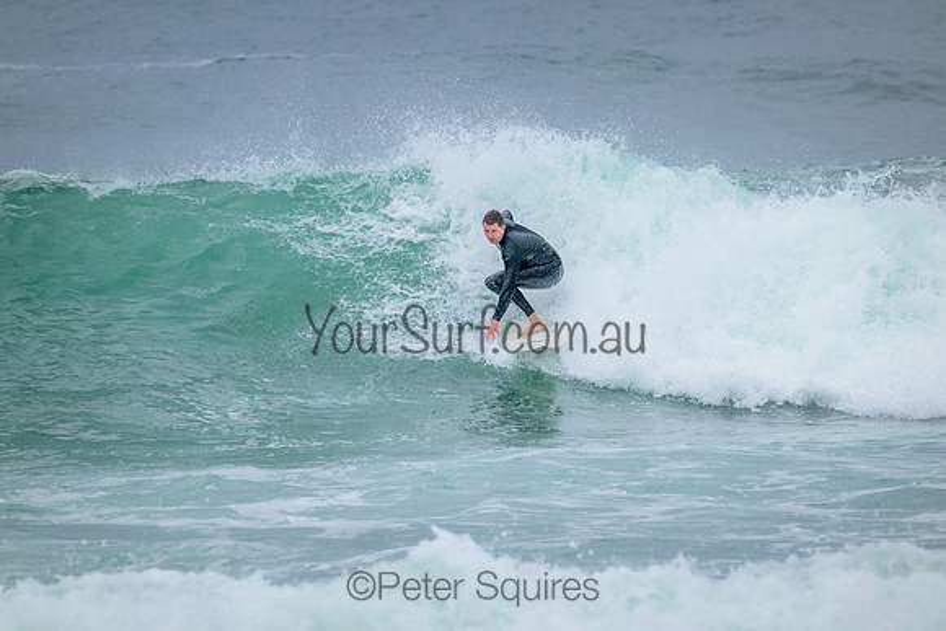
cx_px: 473
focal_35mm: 550
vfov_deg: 2.5
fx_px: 14455
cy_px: 316
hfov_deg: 3.7
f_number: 11
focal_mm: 550
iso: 2000
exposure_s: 1/1600
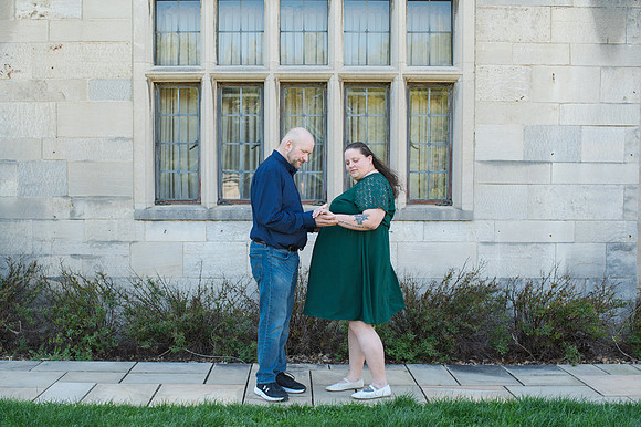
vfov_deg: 31.5
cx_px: 297
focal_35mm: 43
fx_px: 756
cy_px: 242
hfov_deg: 45.9
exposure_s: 1/320
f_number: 3.2
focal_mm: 35
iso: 200
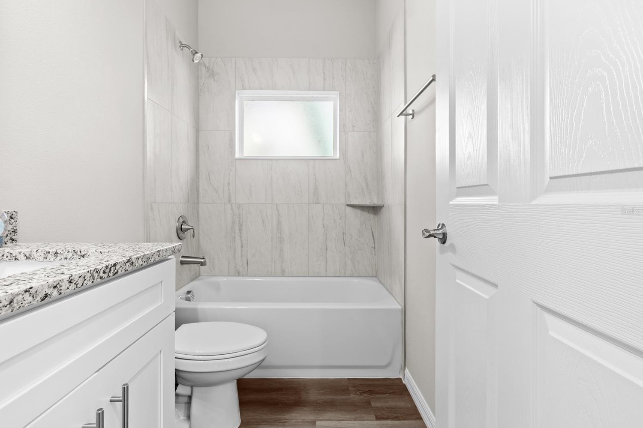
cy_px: 211
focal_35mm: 16
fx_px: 286
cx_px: 316
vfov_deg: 73.7
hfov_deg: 96.7
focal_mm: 10
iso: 100
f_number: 7.1
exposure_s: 1.6
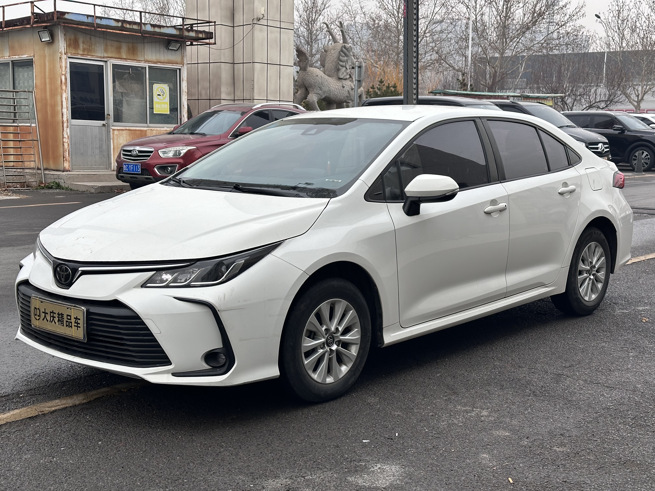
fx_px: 908
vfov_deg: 30.3
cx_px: 328
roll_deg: -0.8
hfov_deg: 39.7
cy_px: 246
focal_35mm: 48
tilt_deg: -7.4
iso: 64
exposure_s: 1/511
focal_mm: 6.86
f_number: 1.78
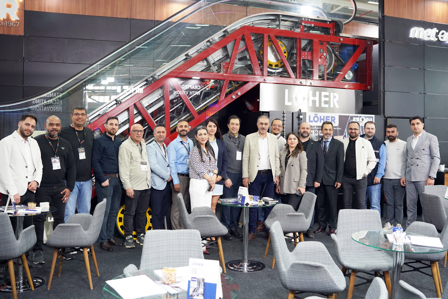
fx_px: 436
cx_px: 224
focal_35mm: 35
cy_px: 150
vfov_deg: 37.9
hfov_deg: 54.4
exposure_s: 1/160
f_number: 4
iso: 1600
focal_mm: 35
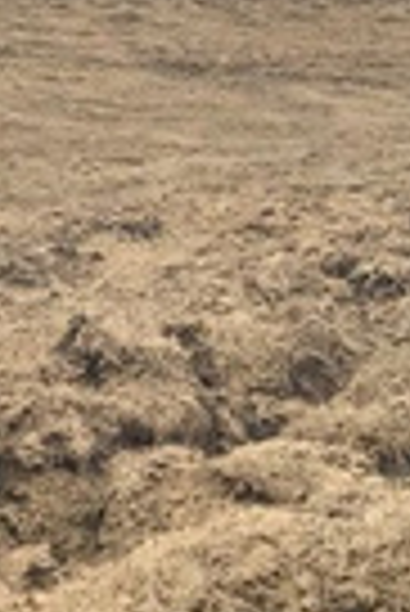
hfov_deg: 10.0
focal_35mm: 137
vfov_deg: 13.9
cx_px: 266
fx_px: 2334
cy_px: -338
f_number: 1.8
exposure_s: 1/2083
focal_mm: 3.99
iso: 20
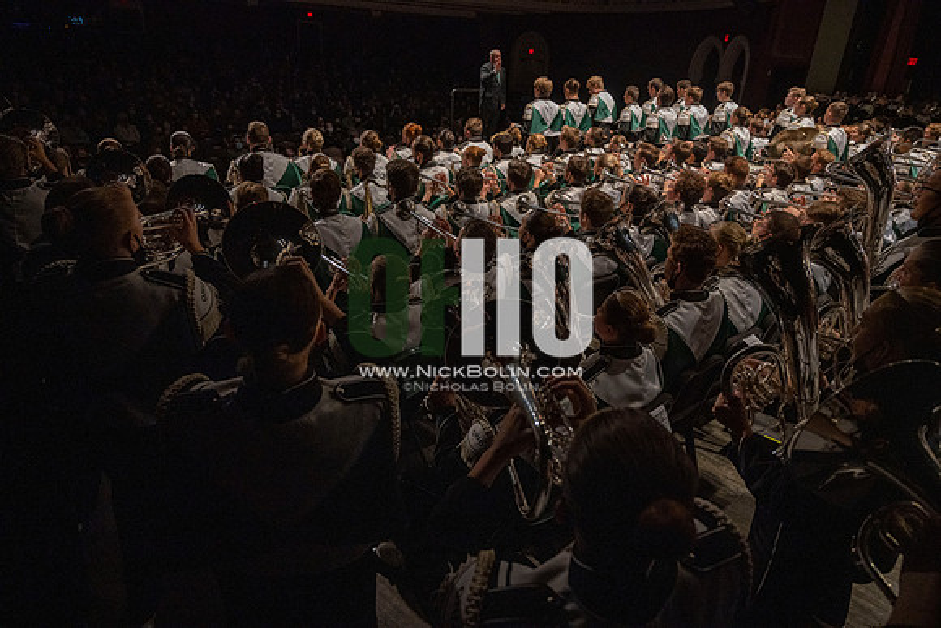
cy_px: 314
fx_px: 627
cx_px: 470
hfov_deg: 73.7
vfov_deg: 53.2
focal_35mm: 24
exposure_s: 1/500
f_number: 4
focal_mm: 24
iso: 2500
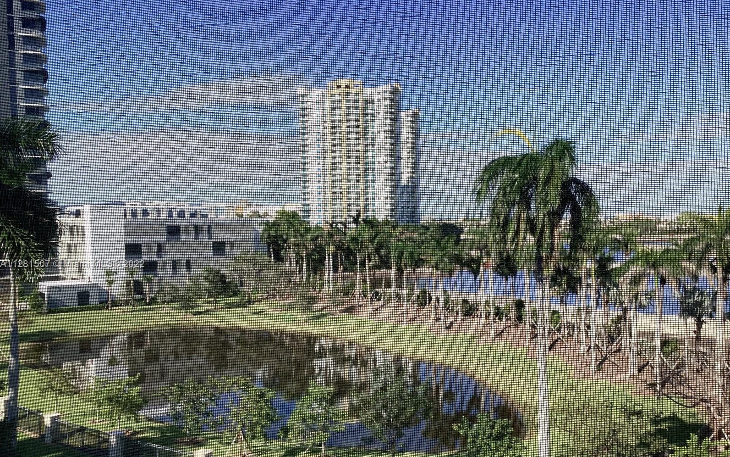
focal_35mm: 33
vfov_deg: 38.2
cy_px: 265
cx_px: 365
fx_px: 657
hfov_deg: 58.1
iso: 25
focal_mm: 3.3
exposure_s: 1/1018
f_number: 2.4
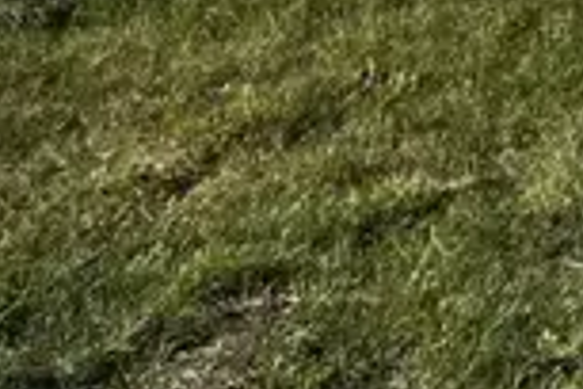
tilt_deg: -1.0
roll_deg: -1.6
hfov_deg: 10.8
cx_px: 1246
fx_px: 2753
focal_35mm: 170
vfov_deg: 7.4
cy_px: -660
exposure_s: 1/3077
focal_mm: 5.7
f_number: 1.5
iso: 50
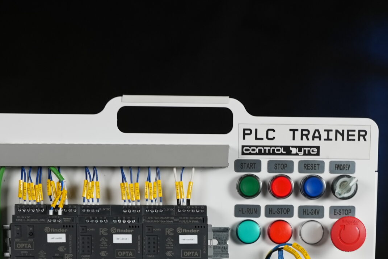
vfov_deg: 15.4
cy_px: 294
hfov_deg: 23.6
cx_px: 194
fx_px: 927
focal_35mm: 86
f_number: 3.2
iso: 250
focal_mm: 24
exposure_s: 1/25
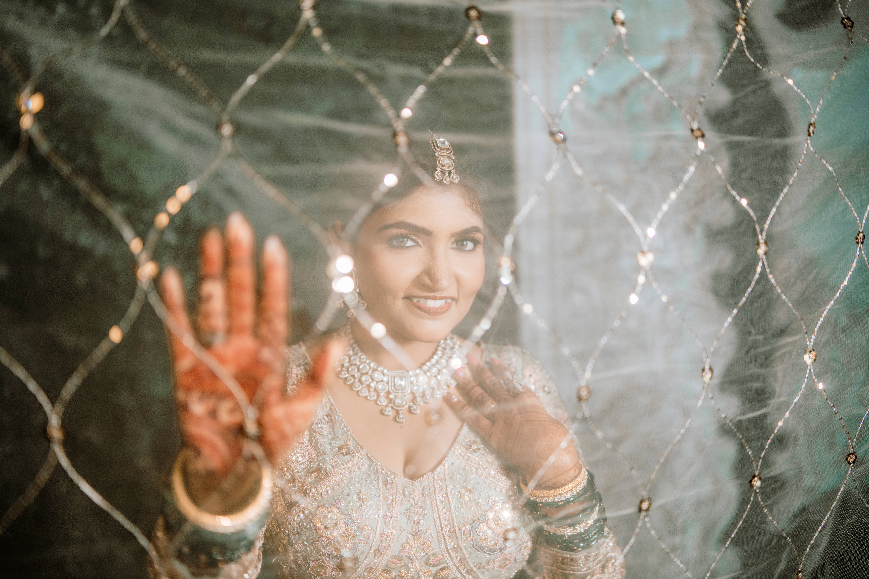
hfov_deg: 54.4
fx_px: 845
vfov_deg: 37.9
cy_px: 290
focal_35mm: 35
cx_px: 434
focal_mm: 35
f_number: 1.4
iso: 640
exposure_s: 1/320
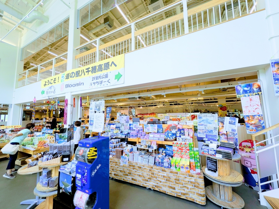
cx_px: 140
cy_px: 104
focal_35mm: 14
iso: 56
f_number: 2.2
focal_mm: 1.83
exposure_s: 1/163
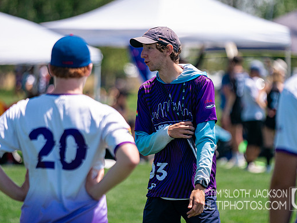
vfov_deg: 4.9
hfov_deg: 6.6
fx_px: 2589
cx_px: 172
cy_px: 96
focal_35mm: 302
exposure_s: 1/8000
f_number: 2.8
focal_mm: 200
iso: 640
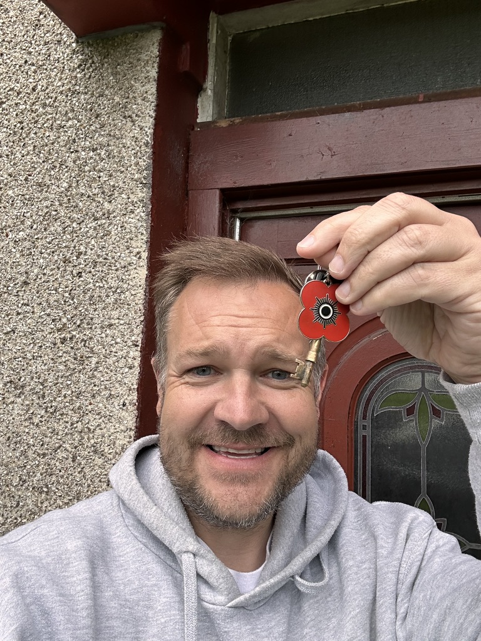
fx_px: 556
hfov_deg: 46.8
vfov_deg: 60.0
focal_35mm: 30
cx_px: 240
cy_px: 320
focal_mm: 2.69
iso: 25
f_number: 1.9
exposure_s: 1/344
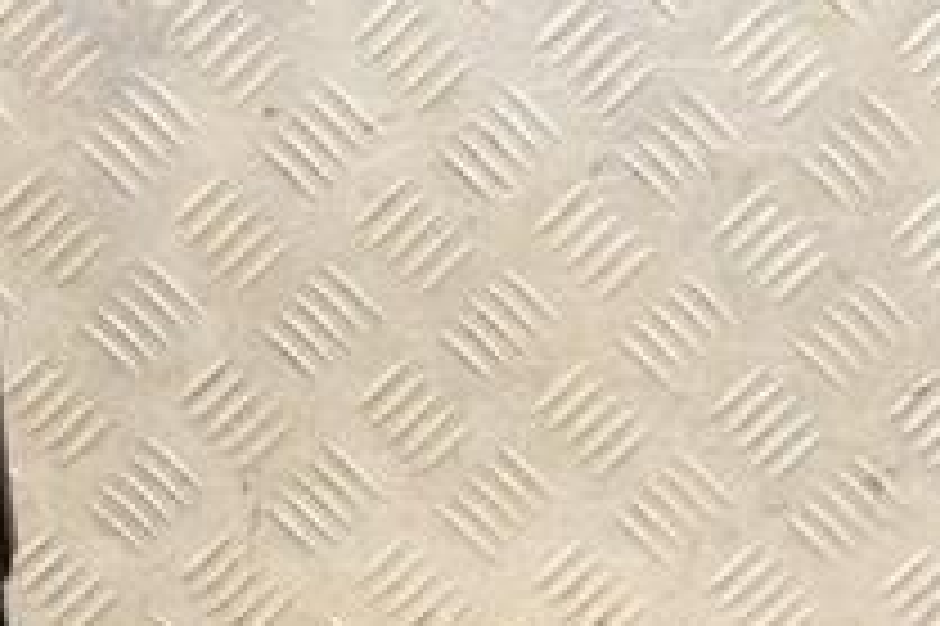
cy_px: 649
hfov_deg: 12.5
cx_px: 765
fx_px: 4279
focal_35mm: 164
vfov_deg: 8.3
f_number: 5
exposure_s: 1/200
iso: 800
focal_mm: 38
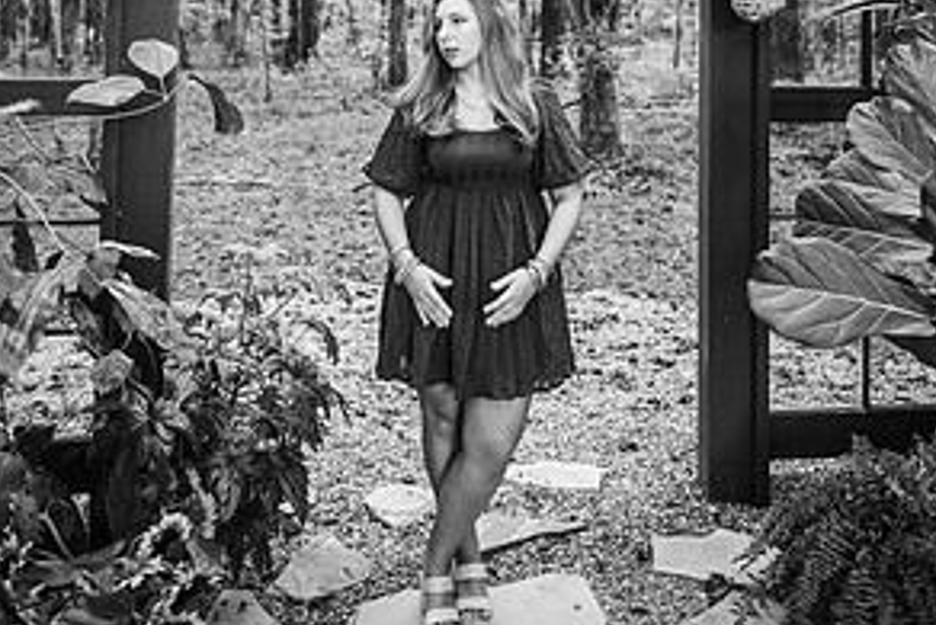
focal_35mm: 37
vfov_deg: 32.4
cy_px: -32
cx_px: 462
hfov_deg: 51.9
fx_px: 962
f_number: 2.2
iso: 640
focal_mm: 24
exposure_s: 1/250
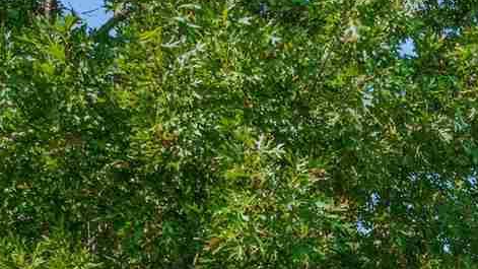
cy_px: 563
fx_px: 1039
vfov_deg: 12.6
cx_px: 796
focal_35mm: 82
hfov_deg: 20.4
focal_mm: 12
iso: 400
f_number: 8
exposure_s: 1/400
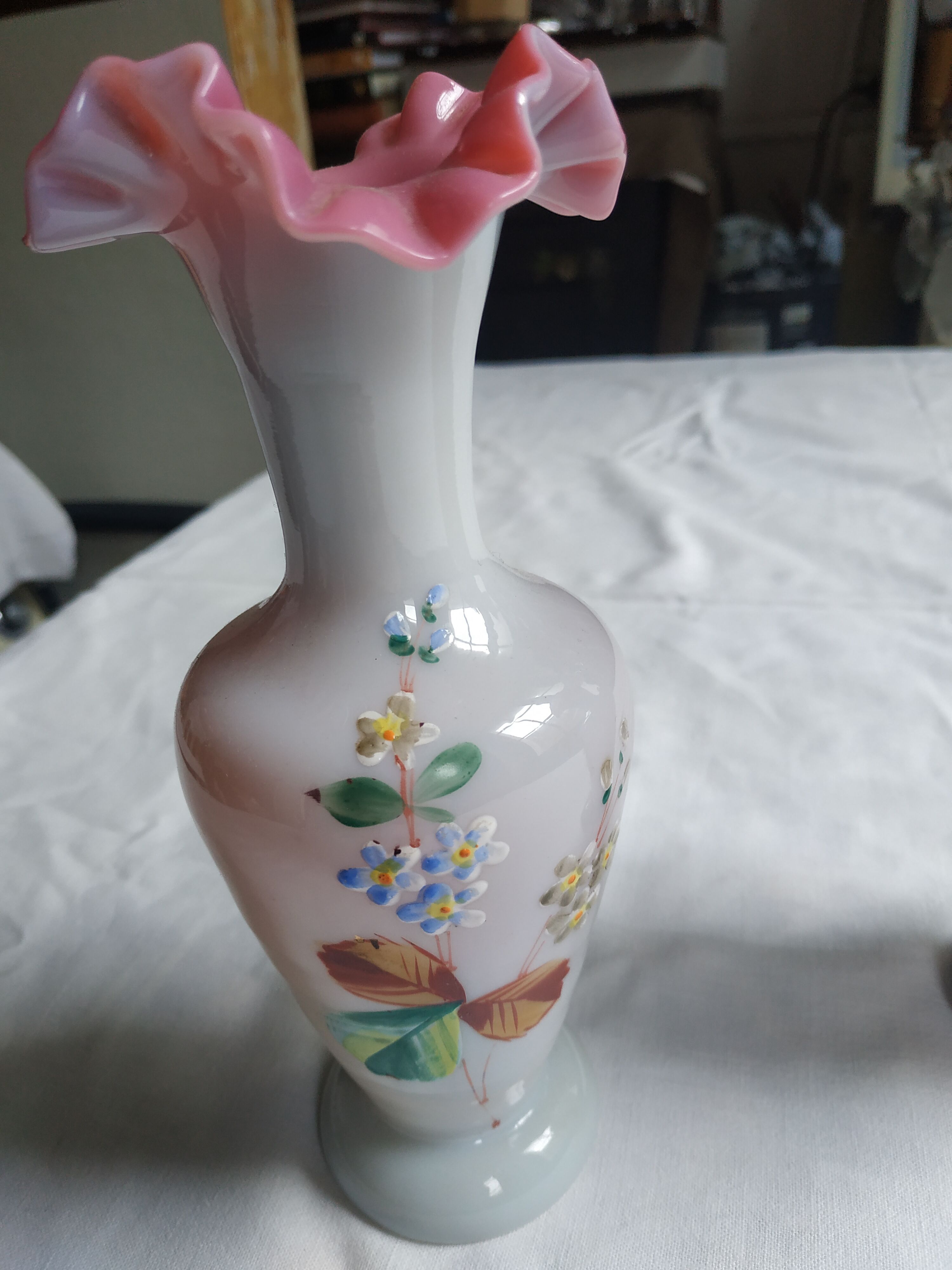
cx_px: 476
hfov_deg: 56.8
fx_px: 880
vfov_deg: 71.6
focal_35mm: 24
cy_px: 635
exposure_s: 1/50
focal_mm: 3.94
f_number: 1.9
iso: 200
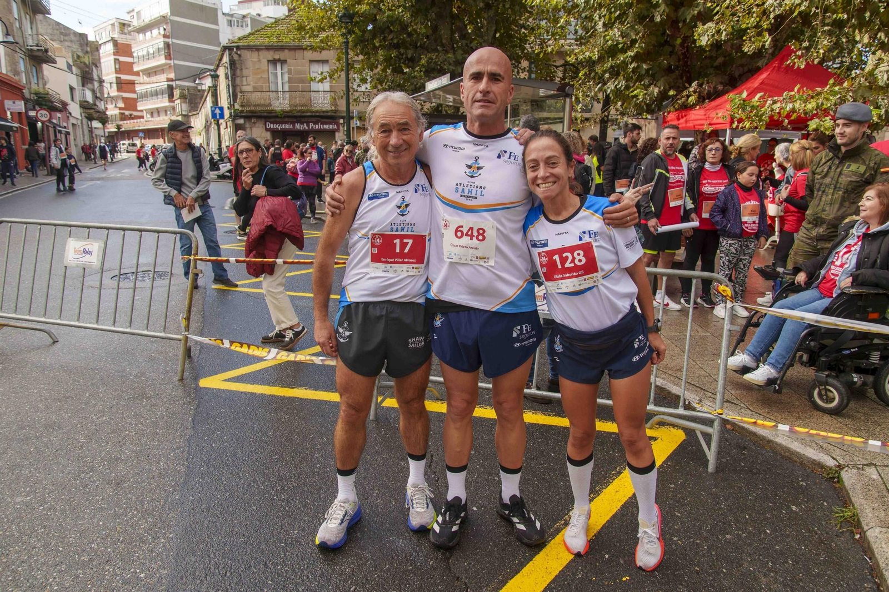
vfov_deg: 53.1
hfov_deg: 73.8
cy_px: 296
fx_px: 593
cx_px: 444
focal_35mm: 24
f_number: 4
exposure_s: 1/400
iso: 125
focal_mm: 16
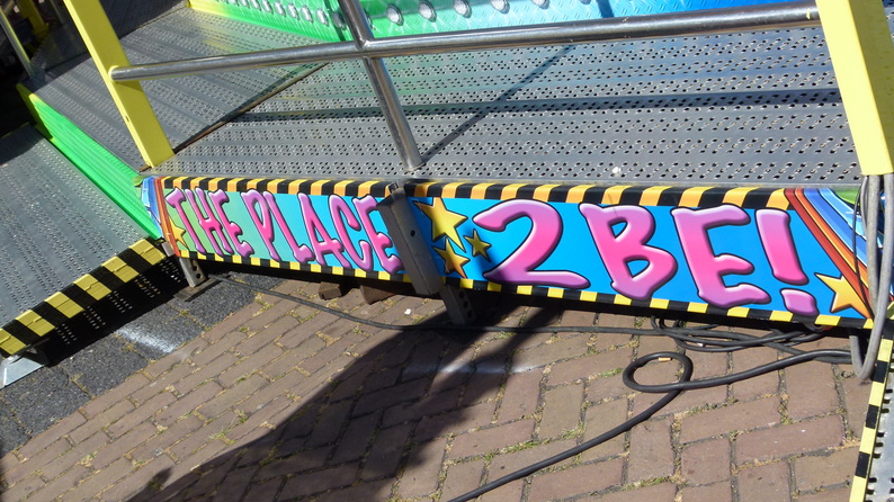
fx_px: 1327
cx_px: 448
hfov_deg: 37.2
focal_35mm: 56
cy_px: 237
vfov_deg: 21.4
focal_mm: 9.2
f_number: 4
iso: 100
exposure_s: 1/800
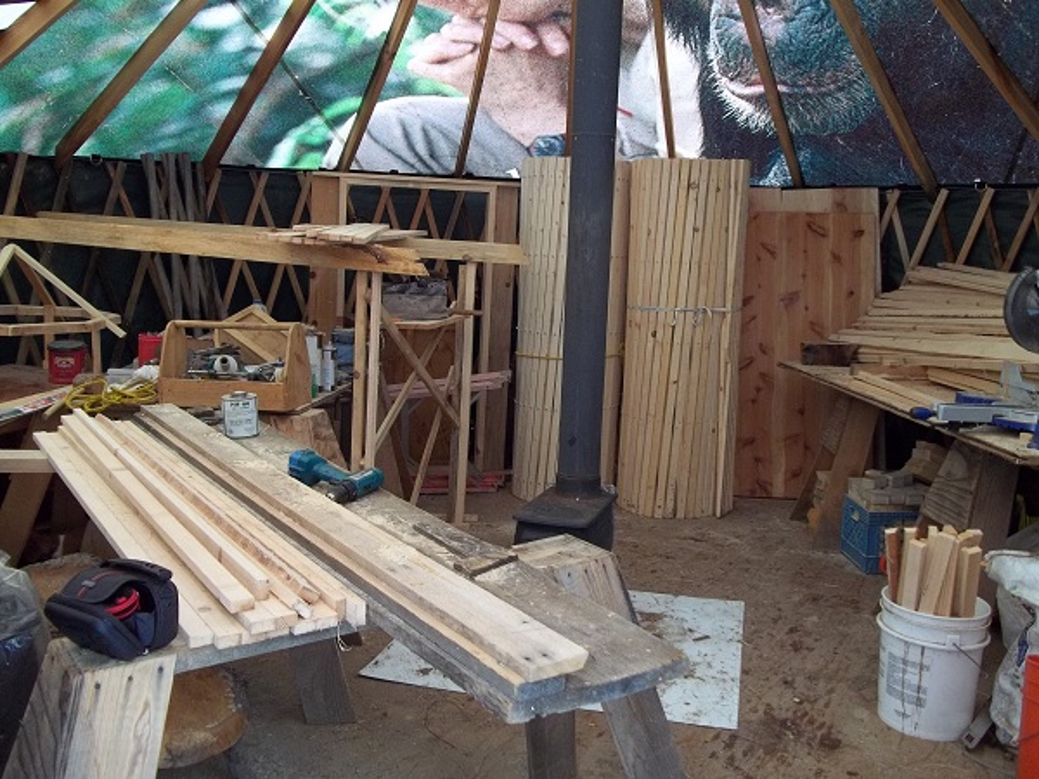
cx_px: 520
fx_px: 960
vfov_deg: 44.2
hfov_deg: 56.8
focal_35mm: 32
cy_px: 390
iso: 129
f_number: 2.9
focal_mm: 5.7
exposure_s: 1/30
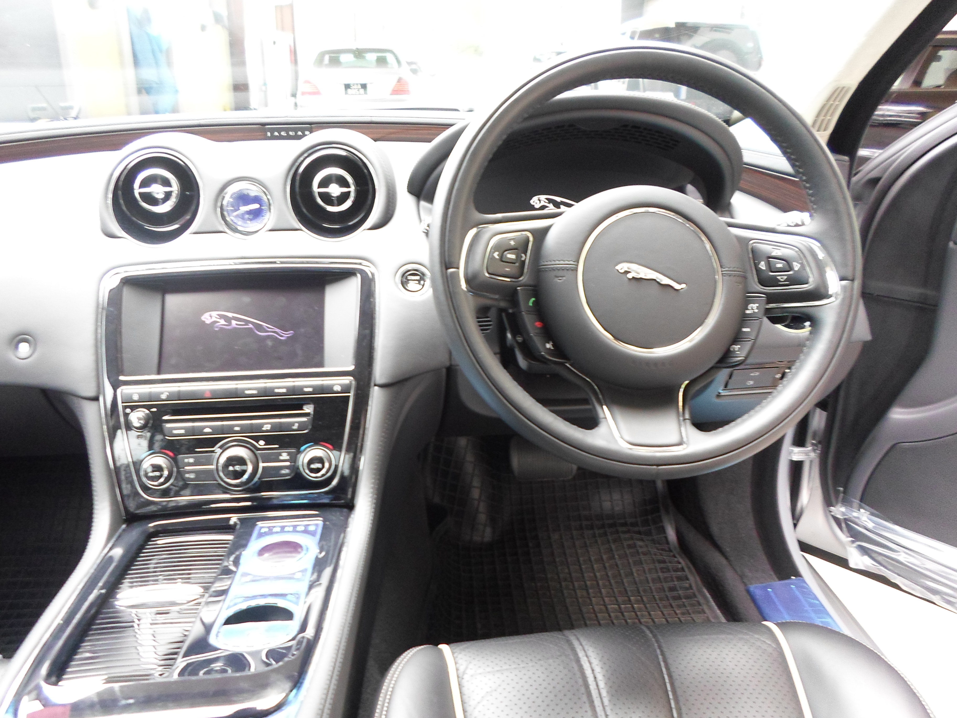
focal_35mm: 25
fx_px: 691
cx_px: 478
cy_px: 359
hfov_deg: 69.4
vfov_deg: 54.9
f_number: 2.5
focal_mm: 4.5
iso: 120
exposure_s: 1/30
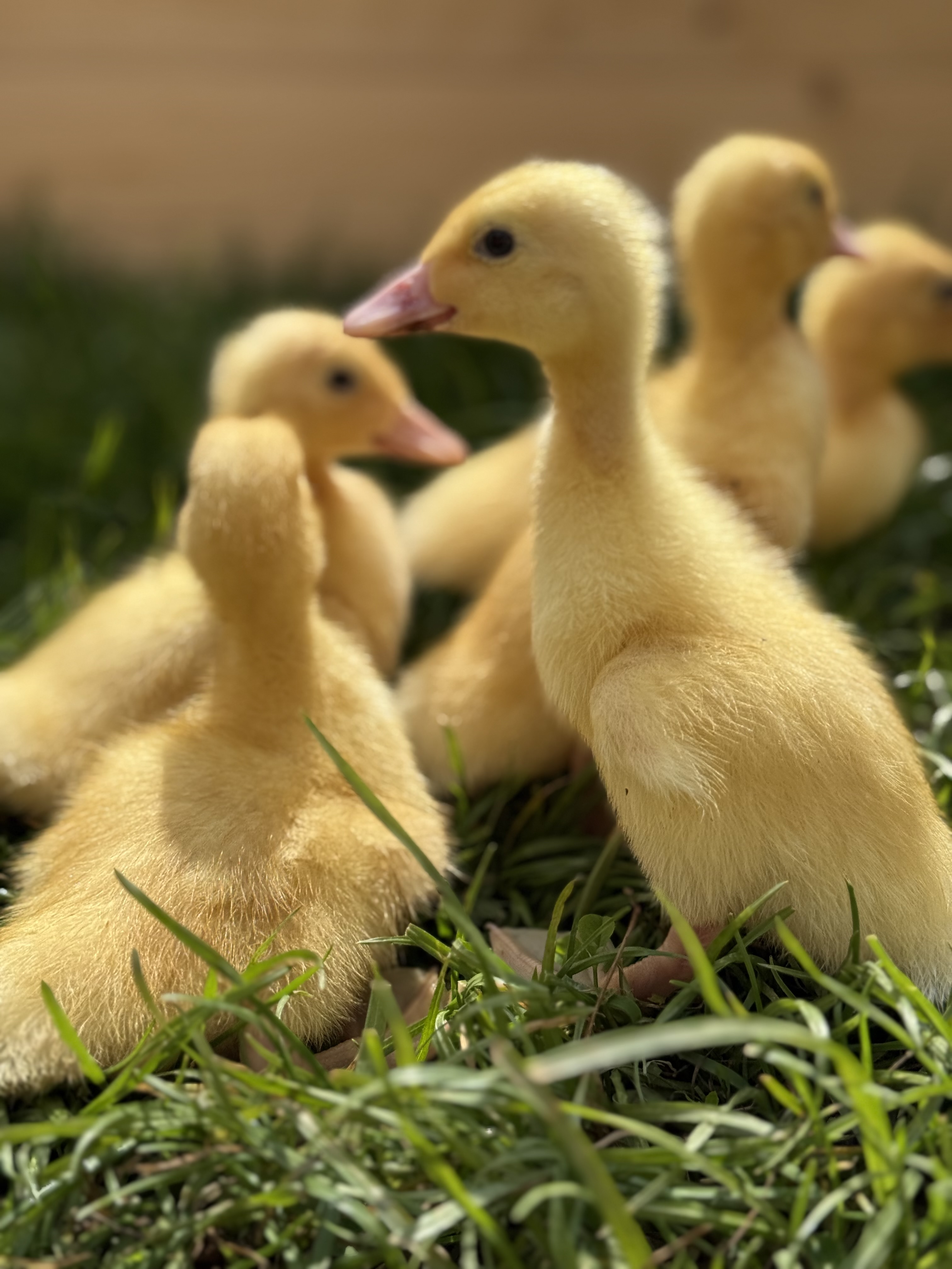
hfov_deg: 30.3
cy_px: 634
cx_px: 476
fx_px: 1760
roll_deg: +0.8
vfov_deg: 39.7
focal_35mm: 48
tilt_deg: -14.8
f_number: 1.78
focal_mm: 6.76
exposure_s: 1/4587
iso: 64
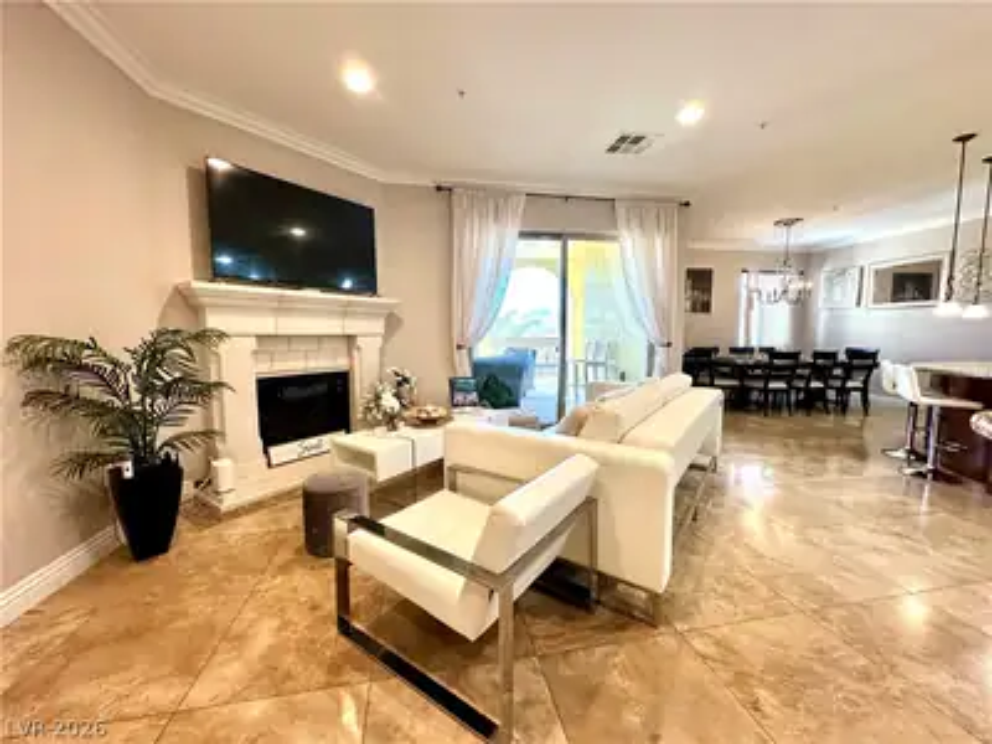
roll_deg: +0.3
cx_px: 496
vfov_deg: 85.7
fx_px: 401
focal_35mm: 14
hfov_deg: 102.1
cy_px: 372
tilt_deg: -5.8
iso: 200
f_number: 2.2
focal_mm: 2.22
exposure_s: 1/120
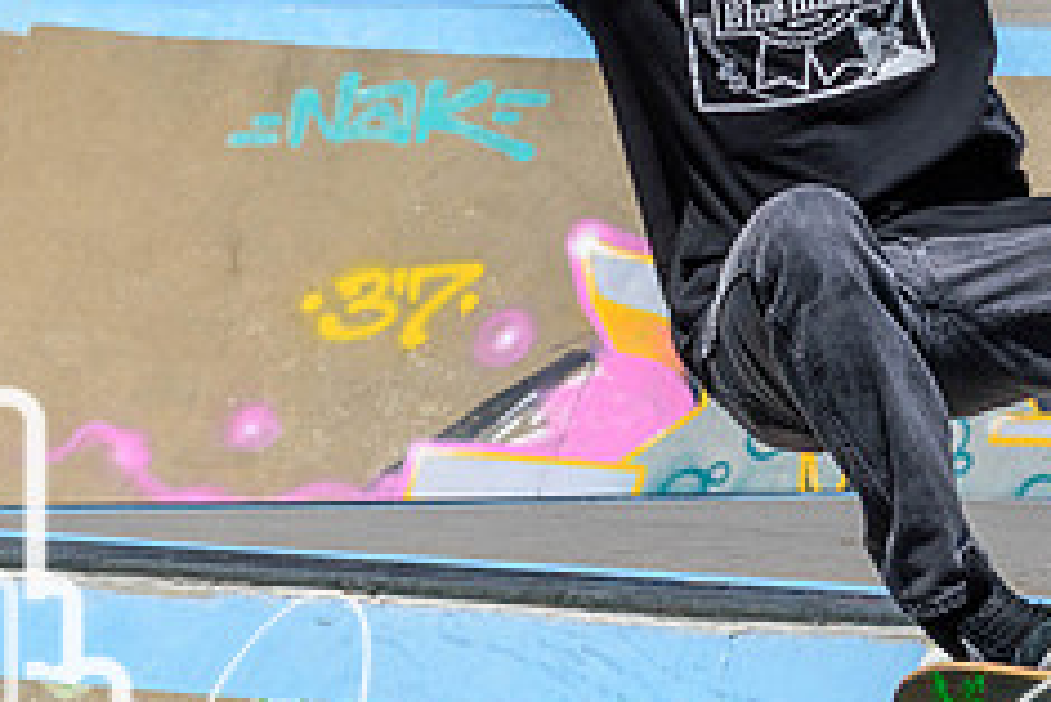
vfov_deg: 3.9
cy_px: 418
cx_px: 769
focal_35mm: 352
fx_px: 10282
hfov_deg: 5.8
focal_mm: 95
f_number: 8
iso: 200
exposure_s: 1/1000
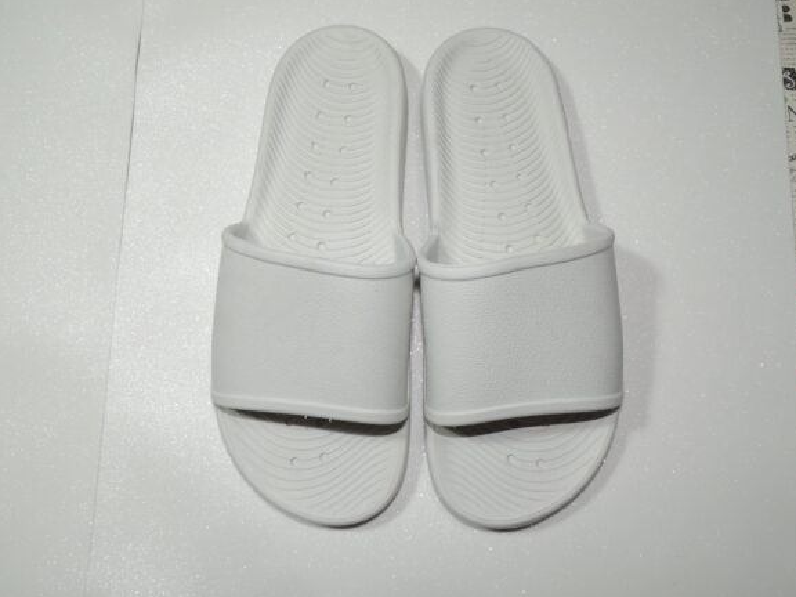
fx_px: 575
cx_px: 413
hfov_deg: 69.4
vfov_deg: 54.9
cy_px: 304
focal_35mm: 25
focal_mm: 4.3
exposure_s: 1/30
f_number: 5.9
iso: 220
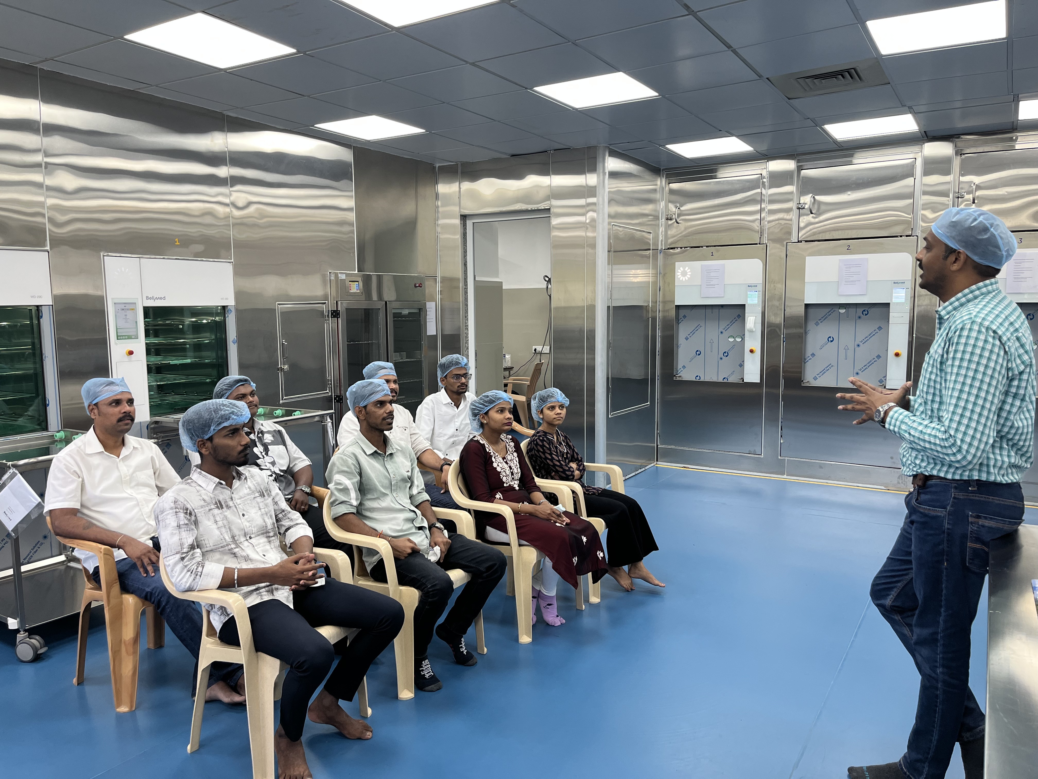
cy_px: 390
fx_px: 780
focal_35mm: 26
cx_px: 519
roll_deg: +0.4
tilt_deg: -6.7
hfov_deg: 67.3
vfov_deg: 53.1
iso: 80
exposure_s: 1/100
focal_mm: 5.1
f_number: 1.6
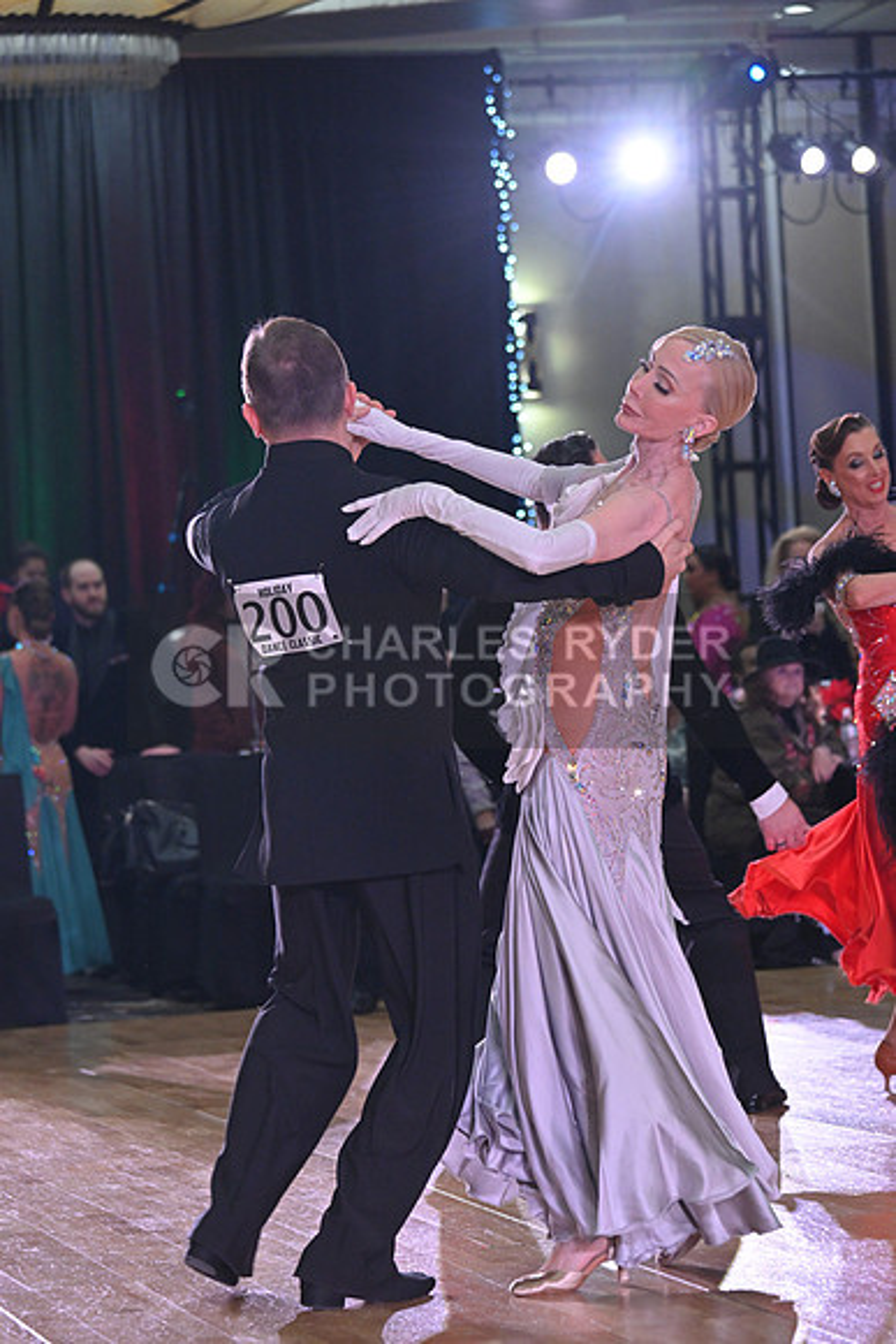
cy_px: 672
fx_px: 4477
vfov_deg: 17.1
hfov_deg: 11.4
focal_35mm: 120
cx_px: 448
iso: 2500
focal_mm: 120
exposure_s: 1/400
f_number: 5
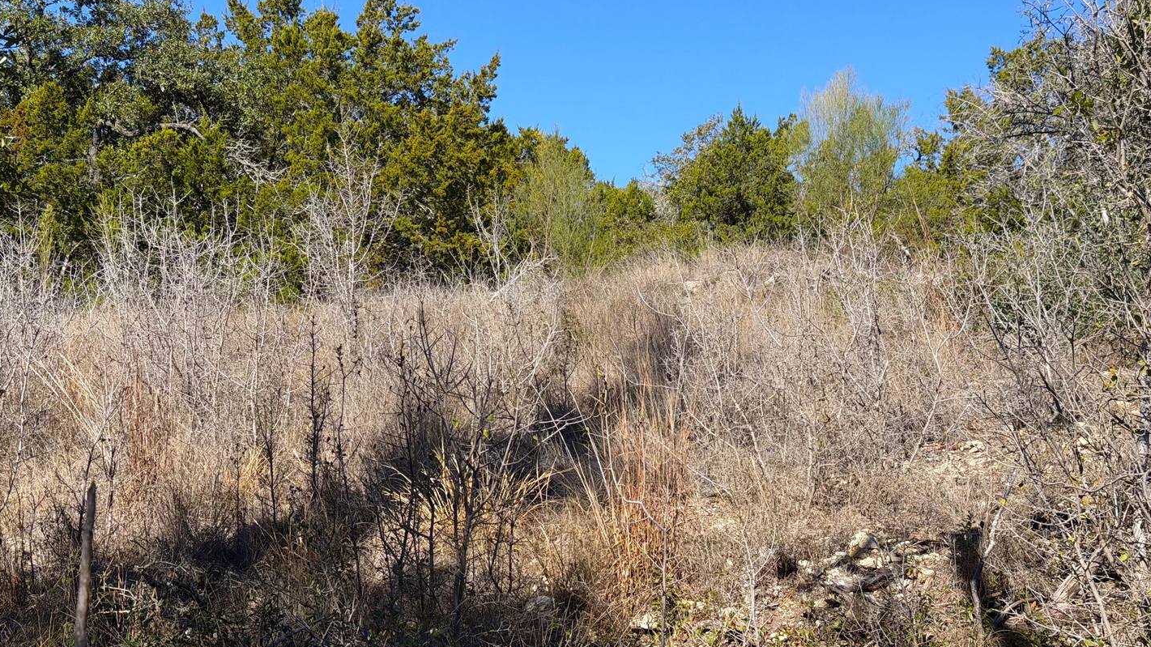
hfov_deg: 39.2
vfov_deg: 22.6
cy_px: 292
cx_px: 580
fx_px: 1617
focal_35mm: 53
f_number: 1.78
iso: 64
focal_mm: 6.76
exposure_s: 1/3704
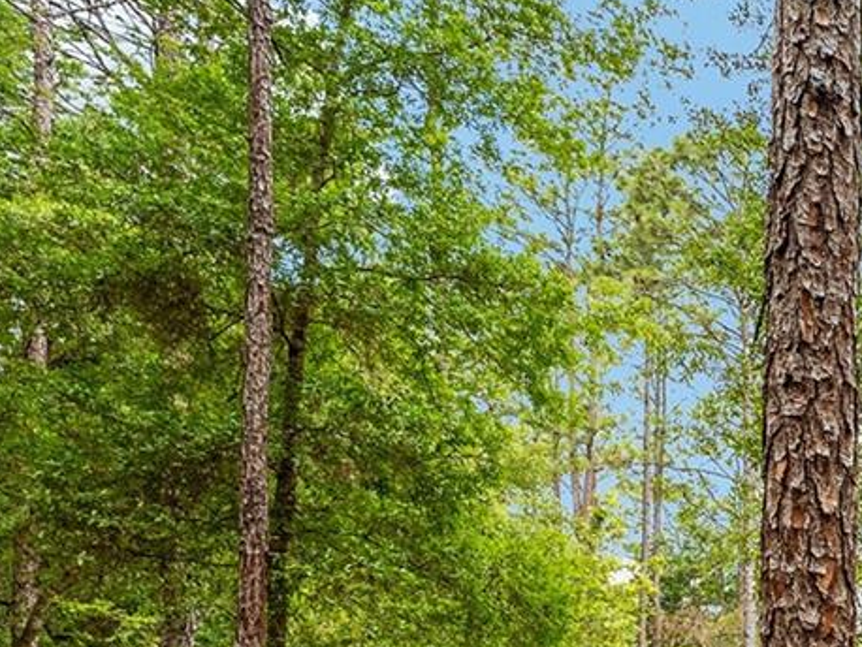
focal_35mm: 47
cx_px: 1494
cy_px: 754
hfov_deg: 23.5
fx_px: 1171
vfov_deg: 27.6
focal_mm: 14
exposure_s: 1/200
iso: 500
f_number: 7.1
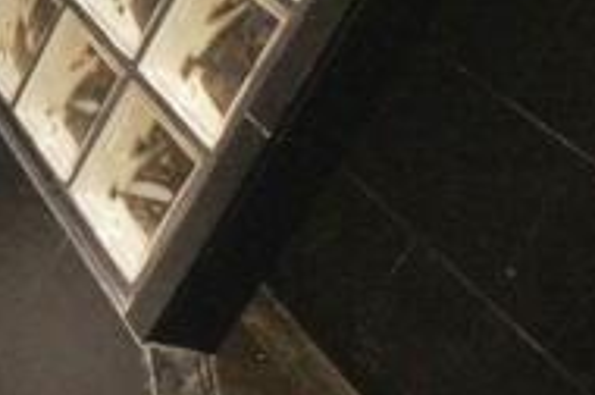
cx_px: -85
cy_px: -22
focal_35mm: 83
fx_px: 1369
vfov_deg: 16.0
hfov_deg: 22.9
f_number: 2.8
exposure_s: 1/30
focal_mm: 16
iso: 1600
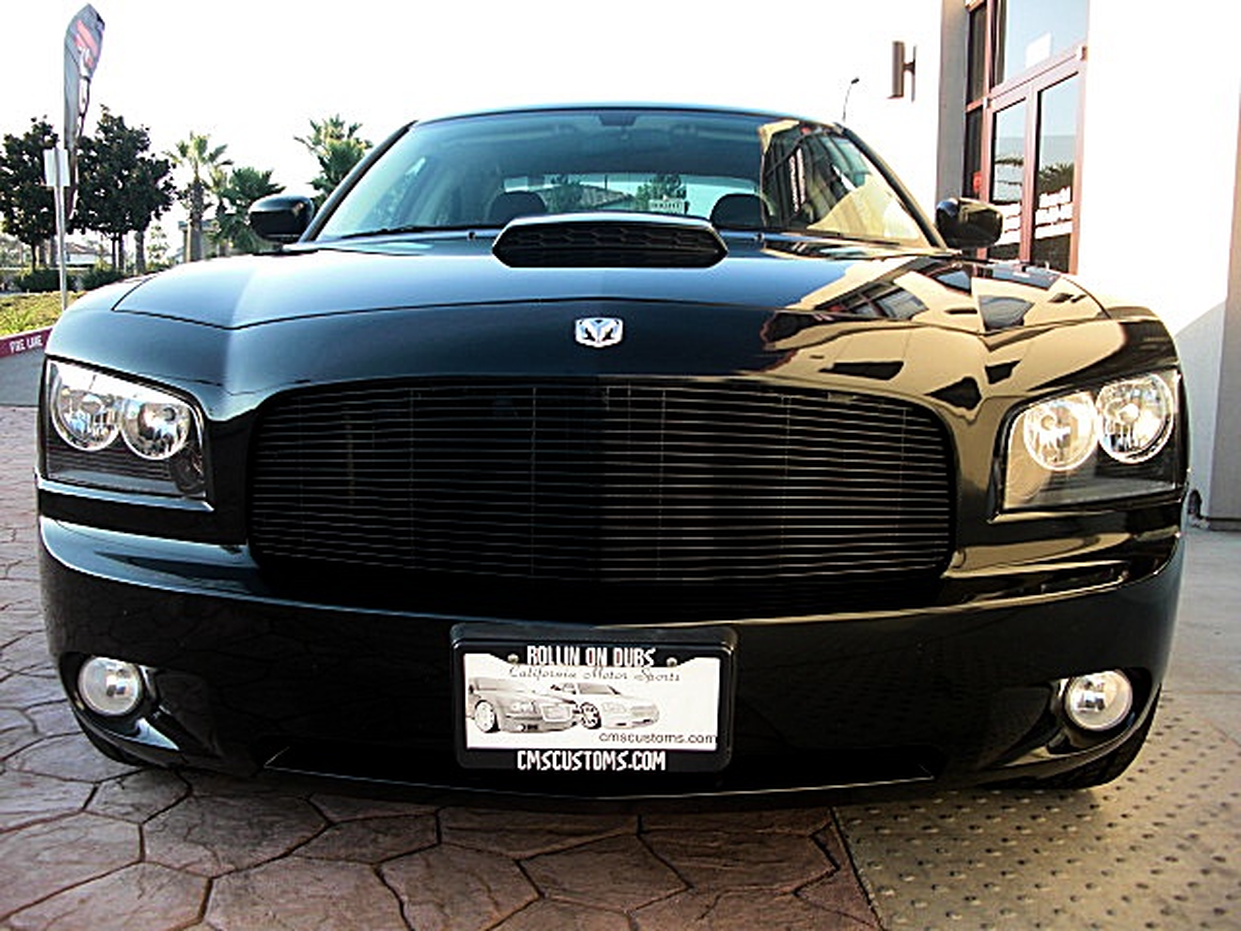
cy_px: 466
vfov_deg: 39.7
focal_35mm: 36
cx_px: 620
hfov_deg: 51.4
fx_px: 1291
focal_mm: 6.3
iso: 50
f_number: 2.8
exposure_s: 1/100
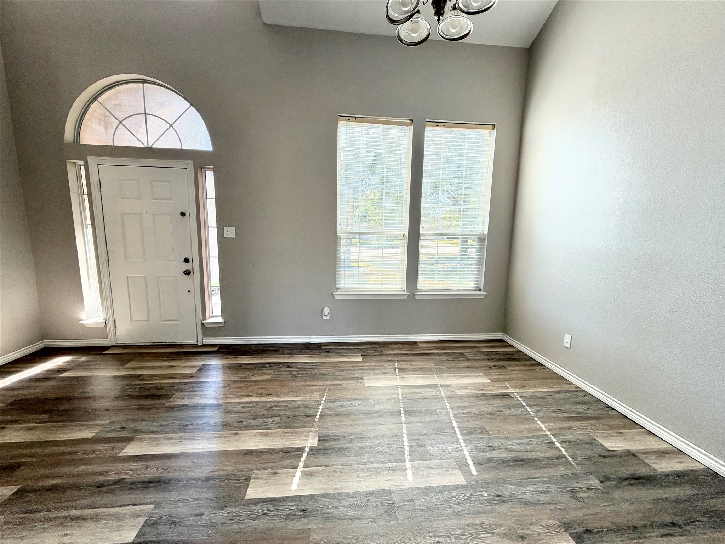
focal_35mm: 14
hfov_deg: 102.1
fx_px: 293
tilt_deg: -8.2
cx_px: 362
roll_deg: -1.2
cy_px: 272
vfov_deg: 85.7
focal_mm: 2.22
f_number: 2.2
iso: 64
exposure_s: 1/121
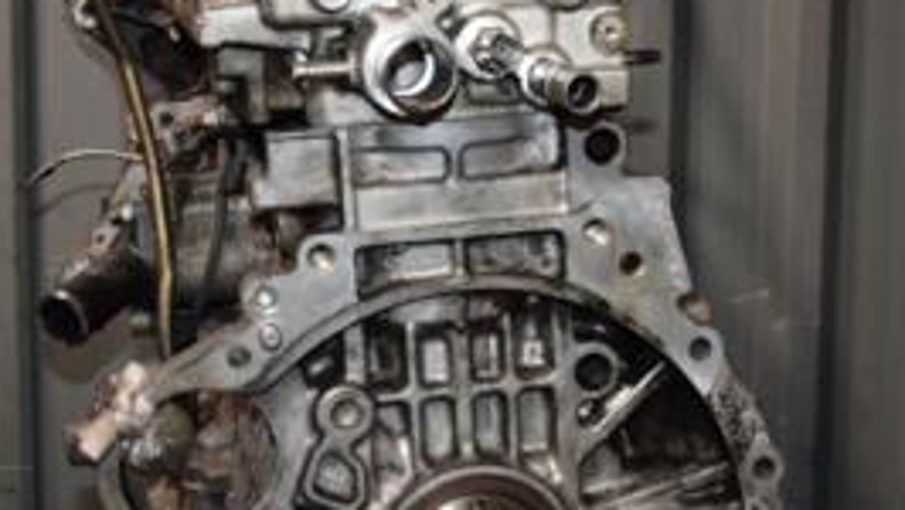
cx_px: 483
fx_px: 2041
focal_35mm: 85
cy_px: 303
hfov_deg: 25.0
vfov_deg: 14.2
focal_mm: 24
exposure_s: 1/60
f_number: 5
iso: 800
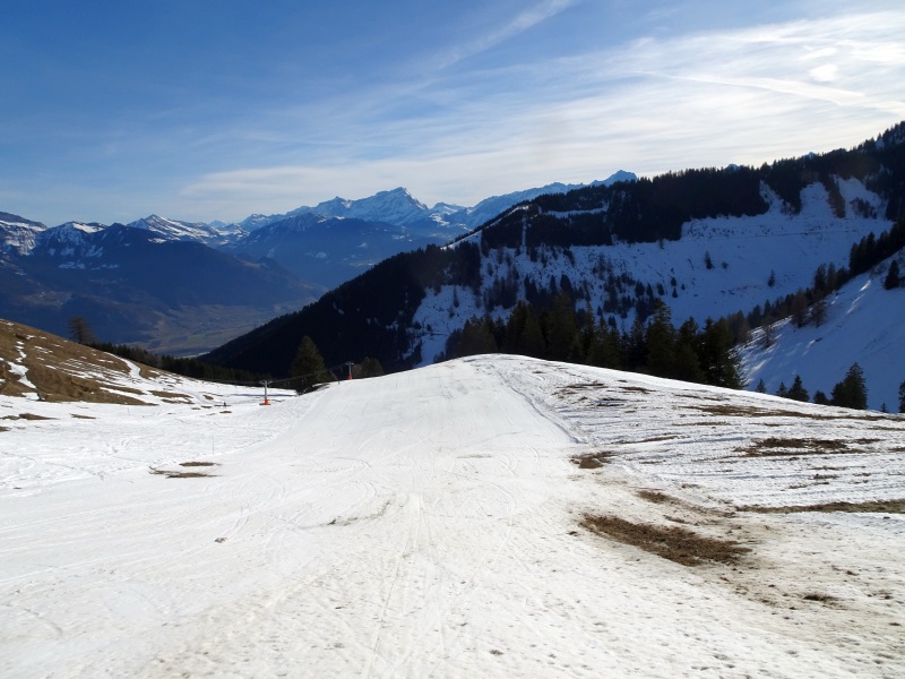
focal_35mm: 24
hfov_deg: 71.6
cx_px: 452
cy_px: 340
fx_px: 627
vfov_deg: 56.8
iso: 80
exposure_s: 1/2000
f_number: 3.5
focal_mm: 4.1
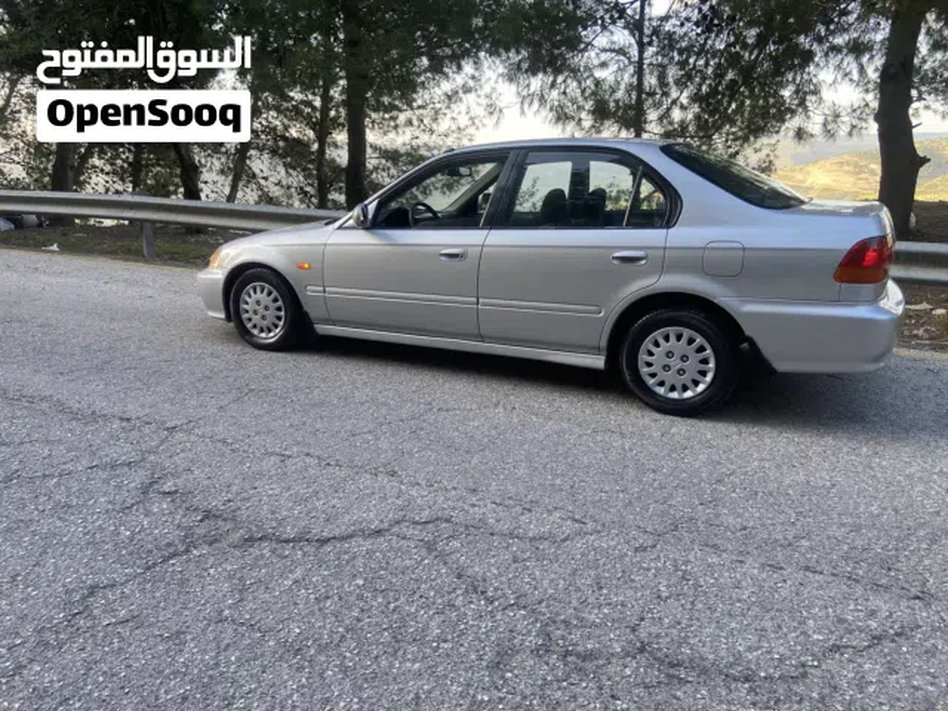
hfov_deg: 67.3
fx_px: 712
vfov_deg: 53.1
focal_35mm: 26
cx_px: 474
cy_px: 356
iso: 32
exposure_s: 1/122
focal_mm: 4.25
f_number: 1.8
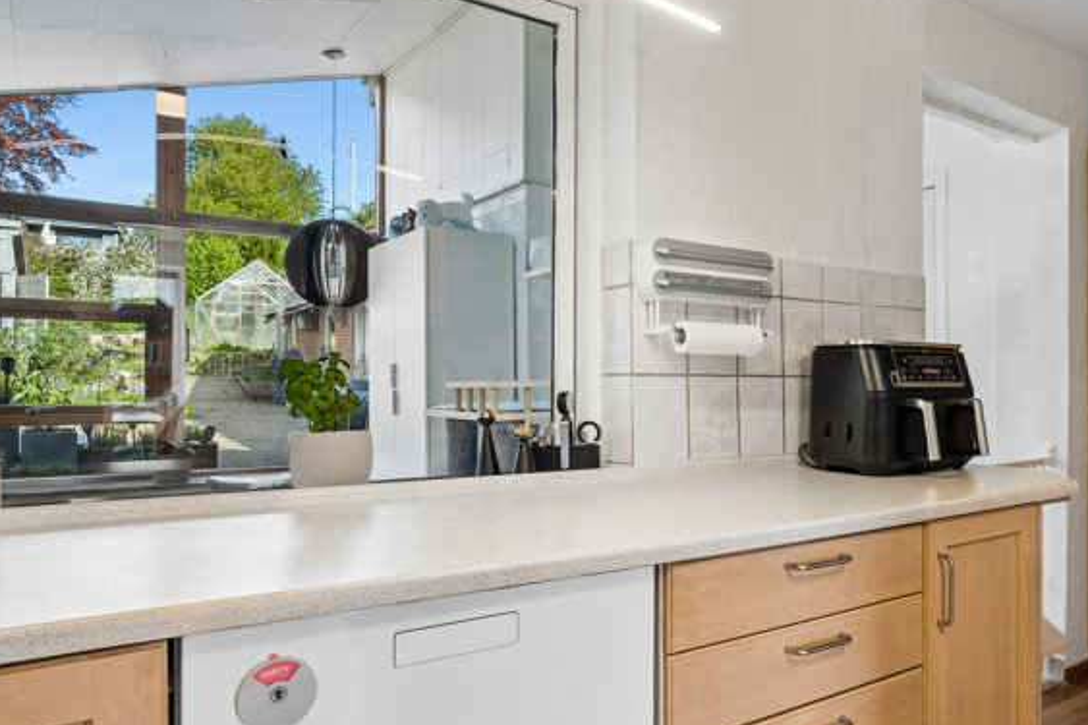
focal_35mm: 28
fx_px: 837
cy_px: 395
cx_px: 705
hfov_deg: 64.7
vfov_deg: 46.8
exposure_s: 1/25
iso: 200
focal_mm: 19.5
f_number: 8
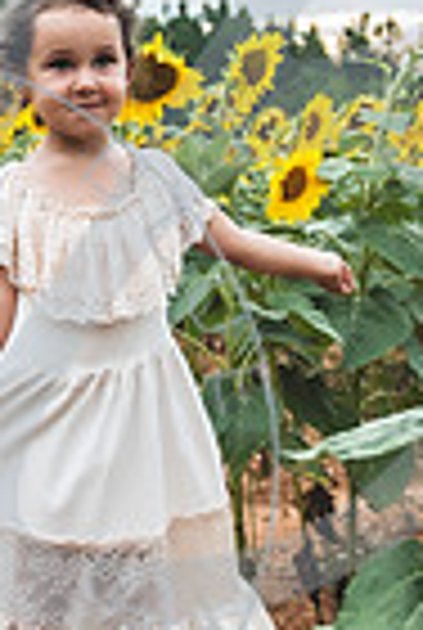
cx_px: 63
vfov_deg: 25.8
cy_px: 122
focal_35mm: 77
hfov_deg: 17.6
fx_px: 1350
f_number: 2.8
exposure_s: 1/100
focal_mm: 24
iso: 320
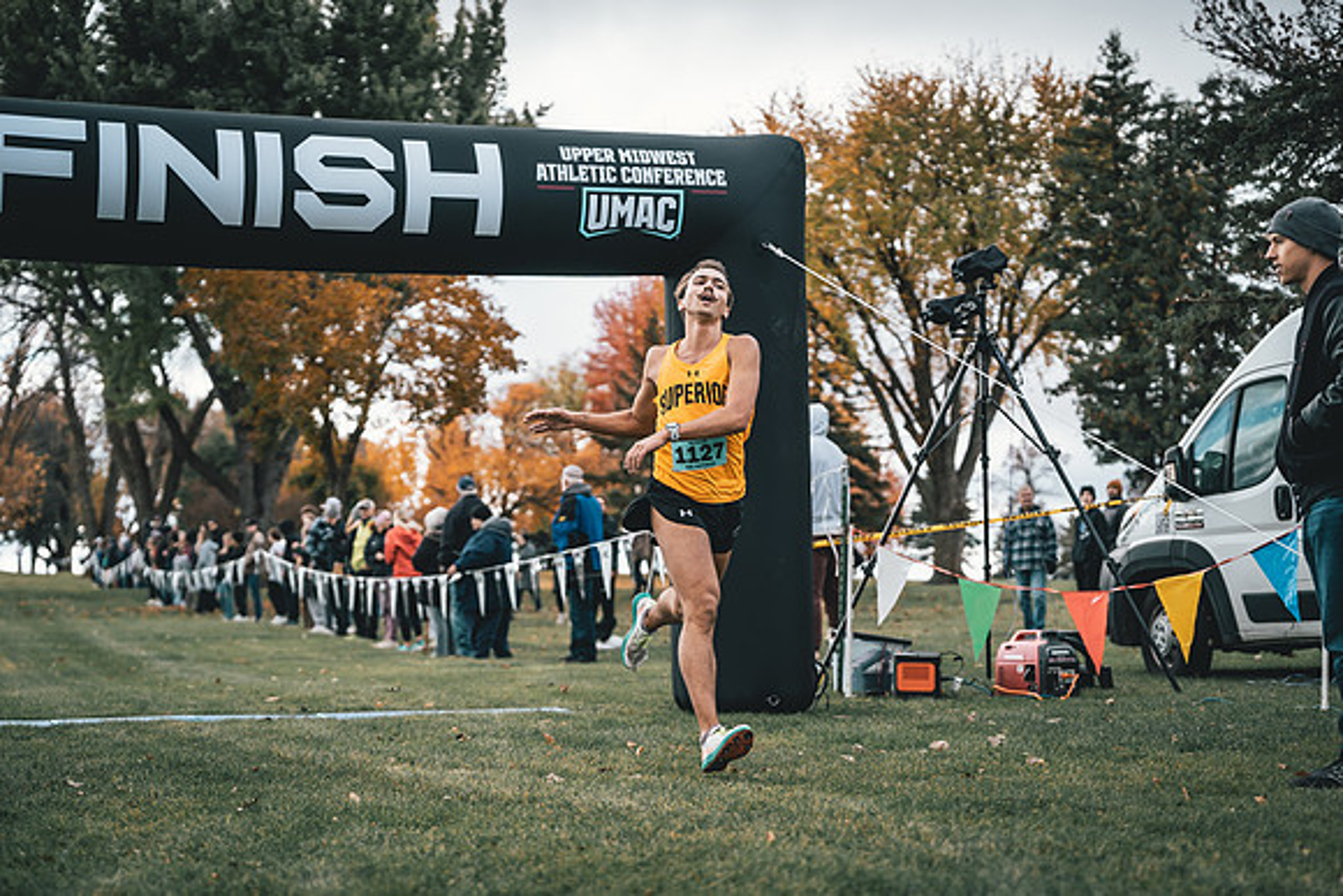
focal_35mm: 55
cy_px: 448
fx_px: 2053
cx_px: 672
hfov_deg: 36.2
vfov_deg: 24.6
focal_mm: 52
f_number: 2
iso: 200
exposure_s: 1/3200
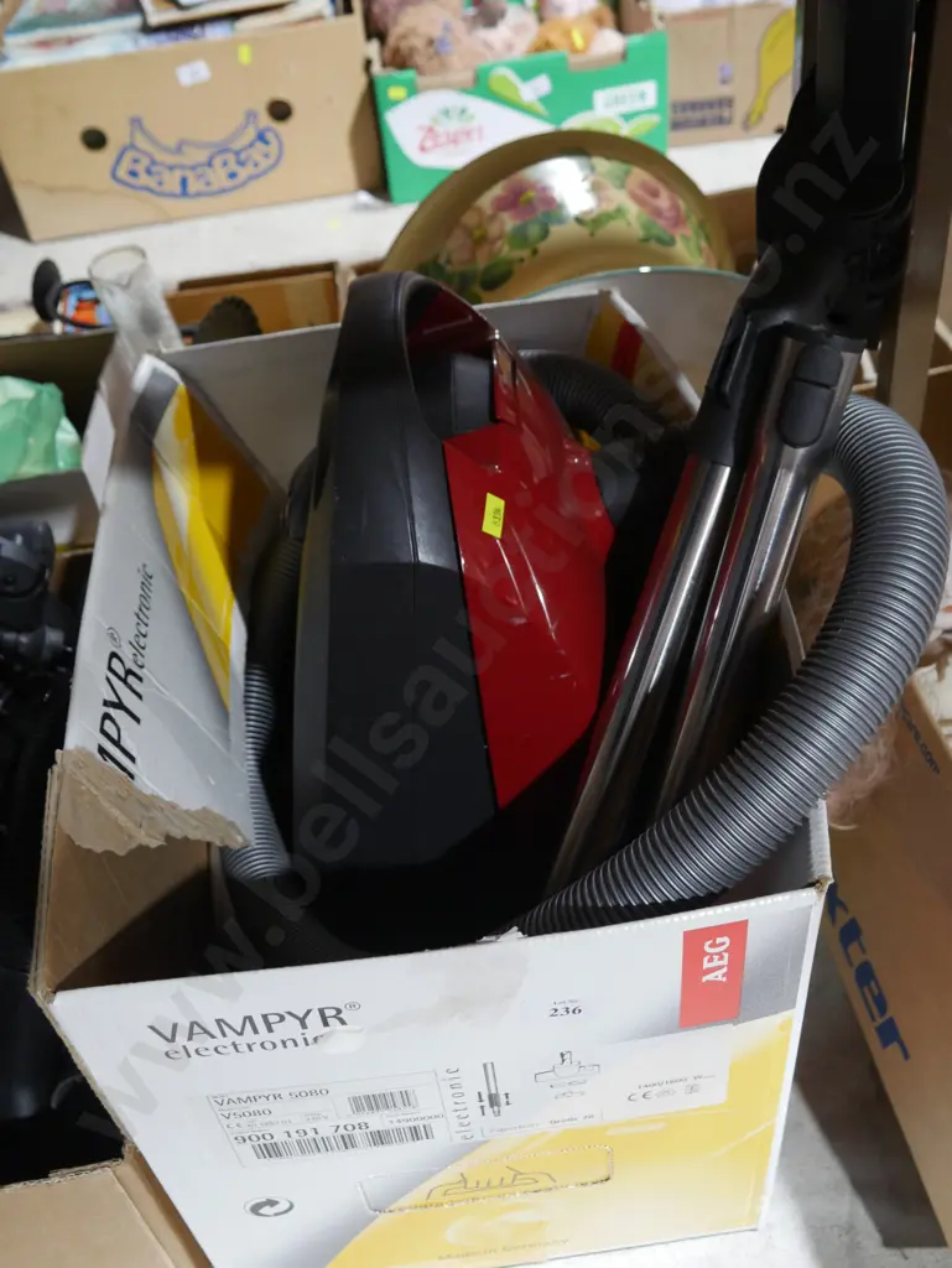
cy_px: 634
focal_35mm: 34
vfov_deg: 53.9
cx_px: 476
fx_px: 1246
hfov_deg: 41.8
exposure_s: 1/60
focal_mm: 17
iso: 1250
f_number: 4
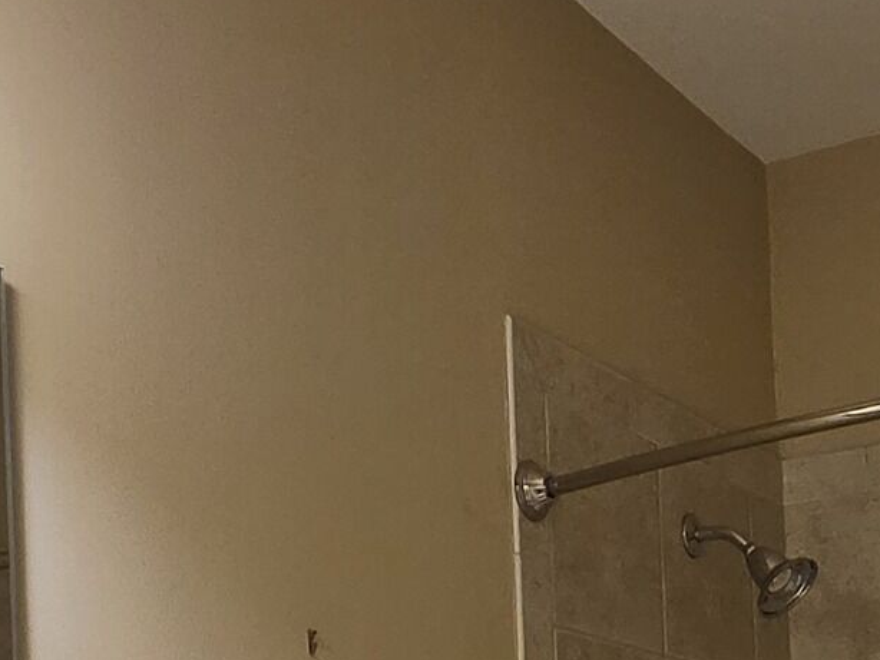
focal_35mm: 65
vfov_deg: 20.2
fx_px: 1653
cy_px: 921
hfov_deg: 28.9
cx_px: 752
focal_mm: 2.2
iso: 250
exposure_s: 1/120
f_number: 2.2
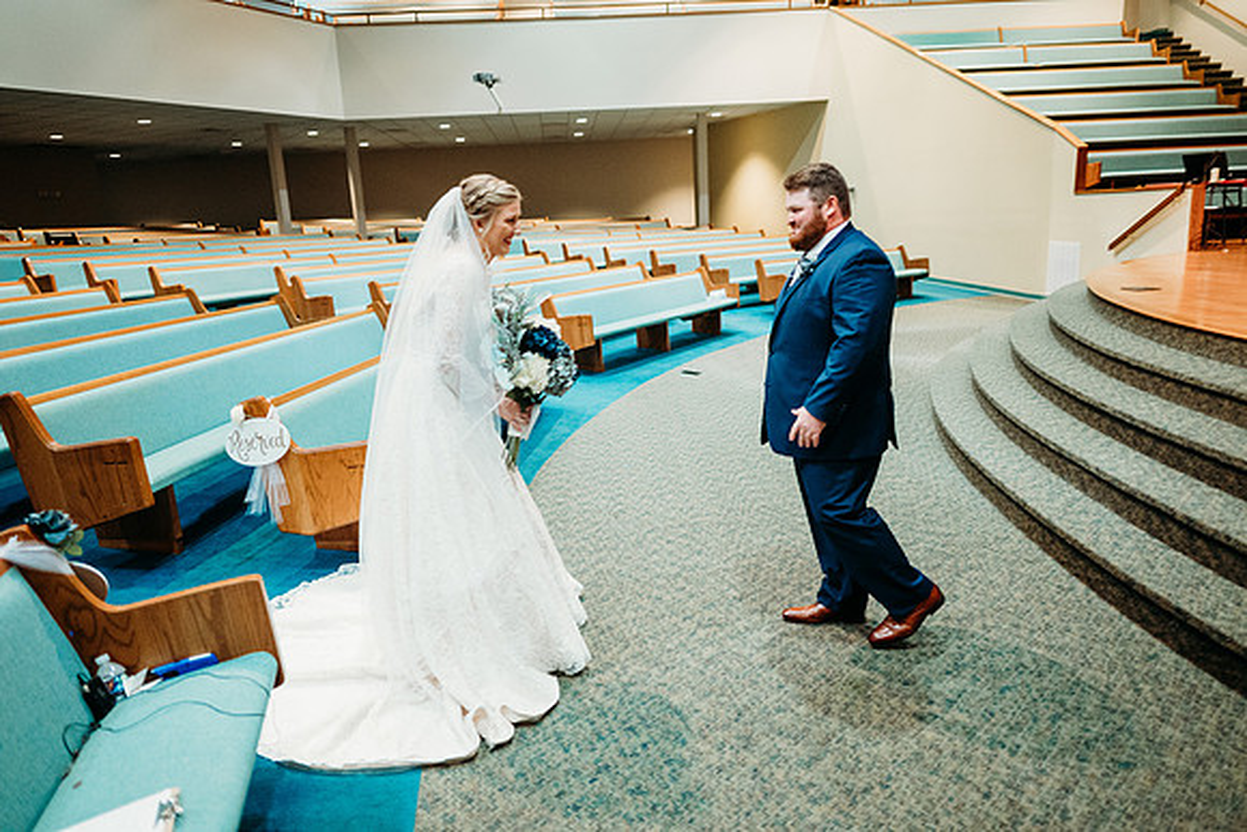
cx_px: 624
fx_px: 831
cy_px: 416
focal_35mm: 24
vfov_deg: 53.2
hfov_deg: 73.7
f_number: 1.8
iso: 2500
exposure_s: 1/100
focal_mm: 24
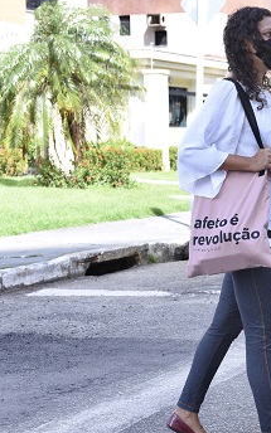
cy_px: 223
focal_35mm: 89
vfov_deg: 23.3
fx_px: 1052
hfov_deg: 14.1
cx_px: 355
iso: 250
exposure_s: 1/160
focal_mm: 50
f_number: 6.3
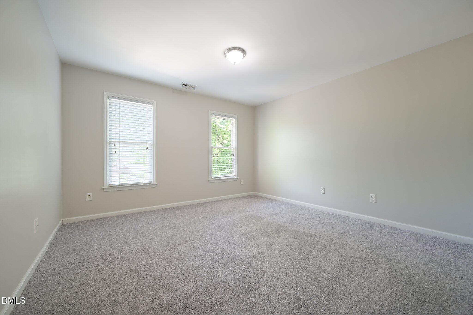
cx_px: 236
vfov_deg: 81.2
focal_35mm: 14
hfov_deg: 104.3
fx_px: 184
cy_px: 158
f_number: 8
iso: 400
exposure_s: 1/15
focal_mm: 14
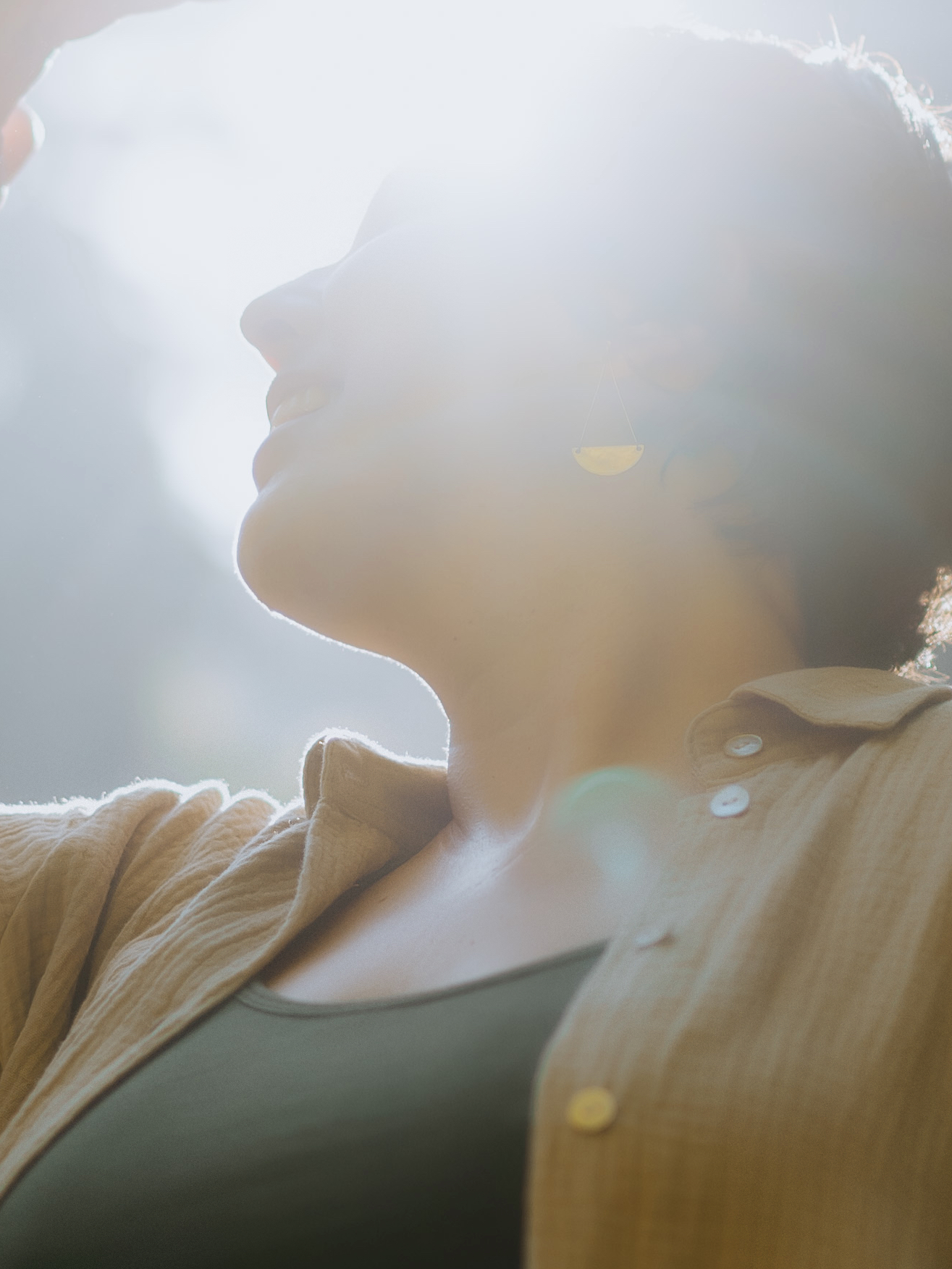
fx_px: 6636
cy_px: 434
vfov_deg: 10.9
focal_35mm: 181
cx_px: 548
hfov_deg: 8.2
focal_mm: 55
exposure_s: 1/1250
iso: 100
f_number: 1.8
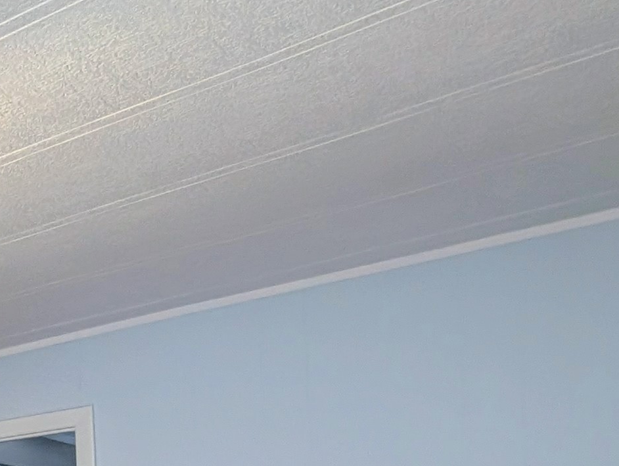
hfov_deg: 23.5
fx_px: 931
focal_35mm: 52
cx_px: -435
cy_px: 587
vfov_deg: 24.8
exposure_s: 1/71.3
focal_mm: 2.23
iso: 158
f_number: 1.95
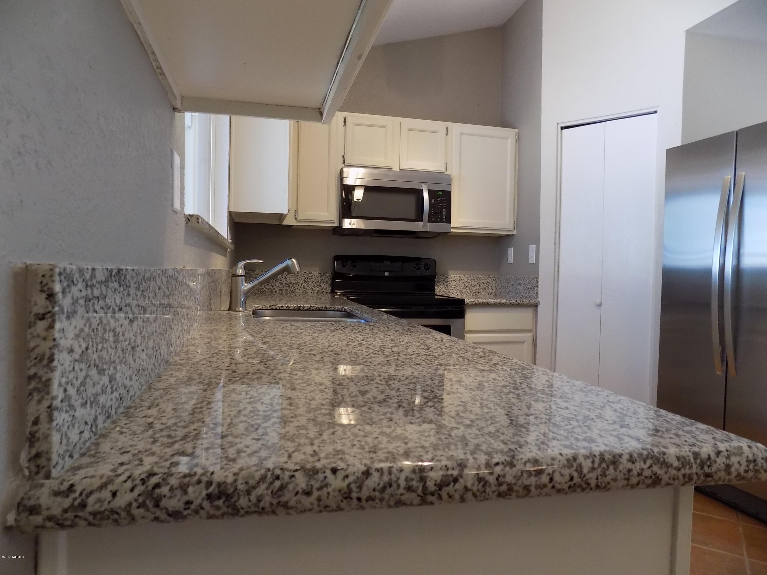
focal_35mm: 23
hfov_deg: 73.9
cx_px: 384
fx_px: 510
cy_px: 288
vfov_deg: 58.9
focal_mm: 4
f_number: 3.1
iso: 180
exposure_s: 1/30
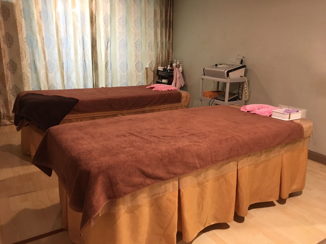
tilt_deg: -13.4
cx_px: 163
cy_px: 122
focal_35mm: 29
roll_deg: -2.4
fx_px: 273
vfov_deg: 48.2
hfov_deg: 61.7
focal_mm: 4.15
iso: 200
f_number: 2.2
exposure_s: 1/20
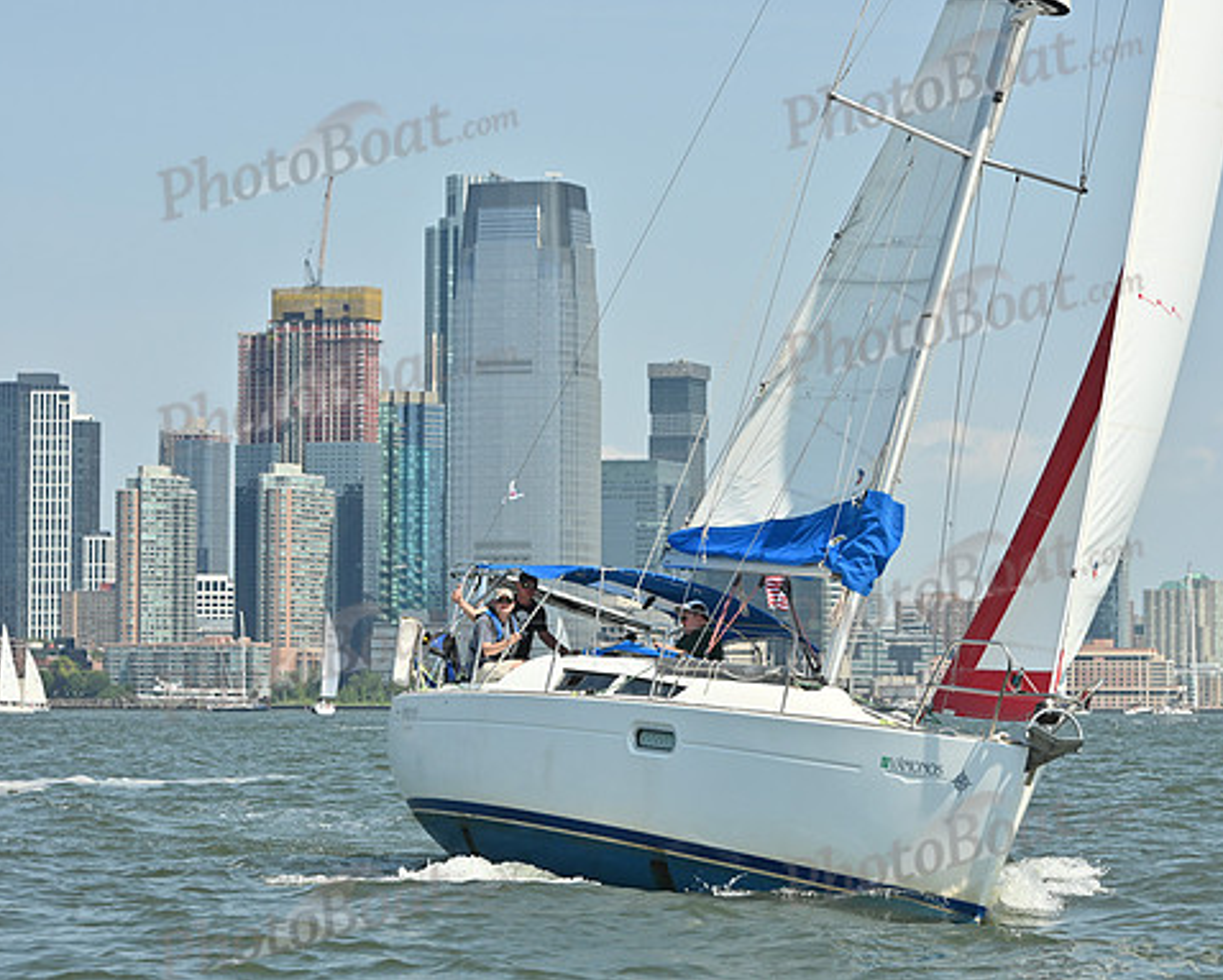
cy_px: 487
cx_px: 652
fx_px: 4781
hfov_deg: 14.6
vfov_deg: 11.7
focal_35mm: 132
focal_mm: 116
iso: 320
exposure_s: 1/1250
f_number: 9
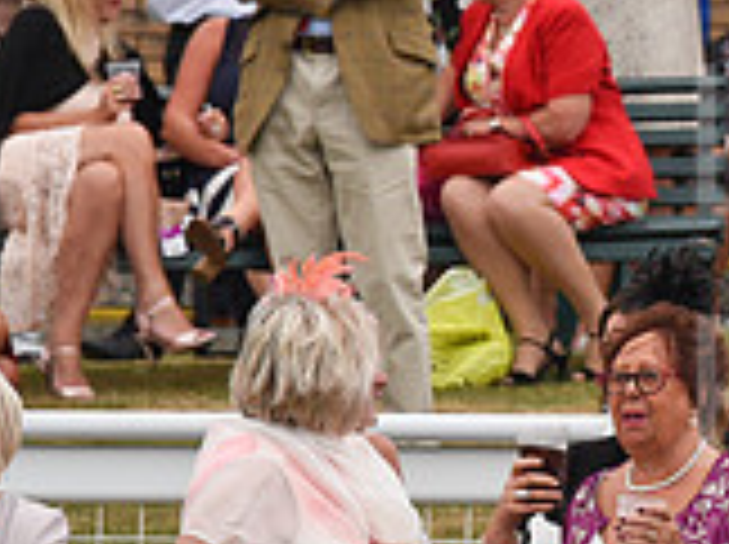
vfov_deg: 2.1
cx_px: 1278
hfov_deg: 2.9
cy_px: 182
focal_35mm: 690
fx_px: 14510
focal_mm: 200
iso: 1000
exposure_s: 1/1000
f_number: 8
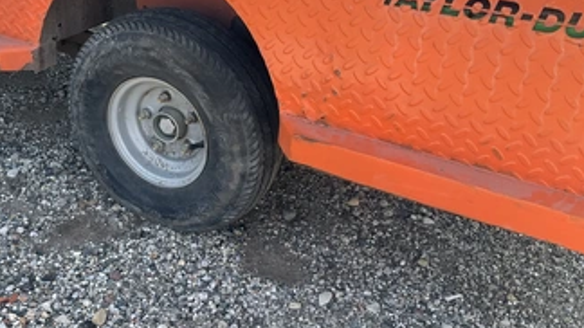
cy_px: 103
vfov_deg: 30.1
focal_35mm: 39
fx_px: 604
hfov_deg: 51.2
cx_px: 229
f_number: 1.8
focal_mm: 3
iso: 25
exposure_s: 1/309
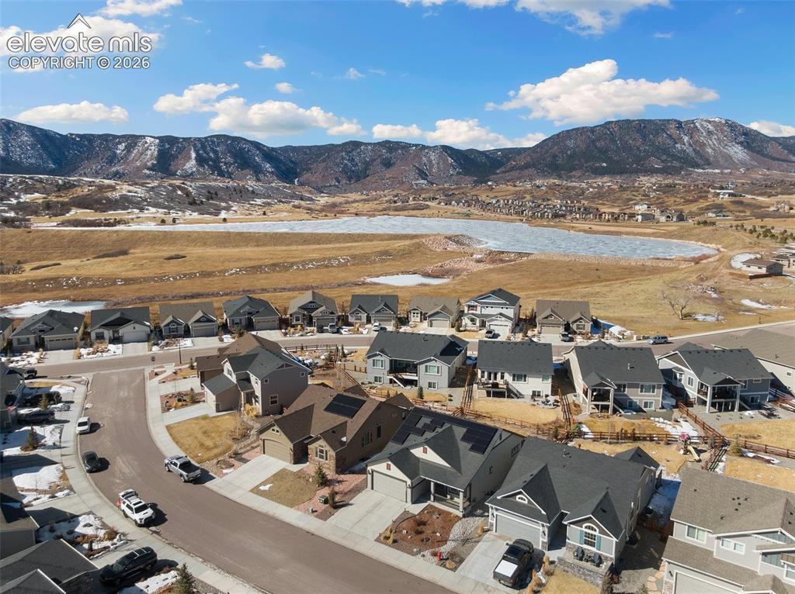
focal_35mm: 24
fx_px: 551
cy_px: 297
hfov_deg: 71.6
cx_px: 398
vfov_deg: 56.7
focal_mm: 4.39
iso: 100
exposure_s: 1/60
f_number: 2.8
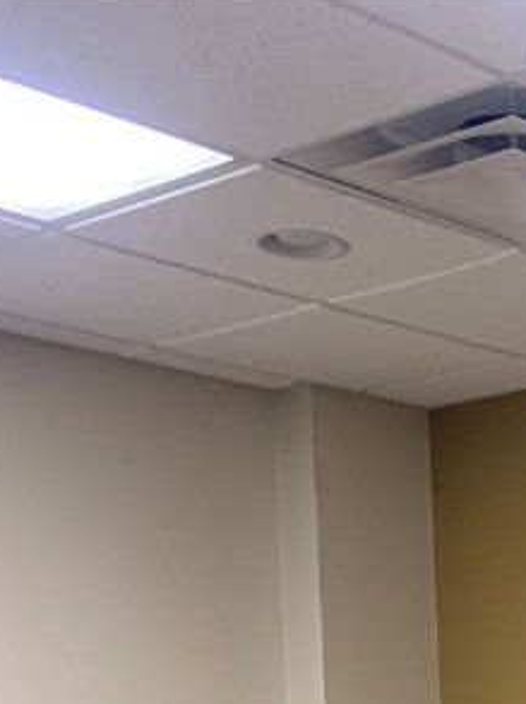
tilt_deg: -2.5
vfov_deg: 19.8
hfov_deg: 13.9
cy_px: 911
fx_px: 1848
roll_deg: +1.7
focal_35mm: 91
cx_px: 1021
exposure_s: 1/60
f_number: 1.8
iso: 125
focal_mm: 4.25
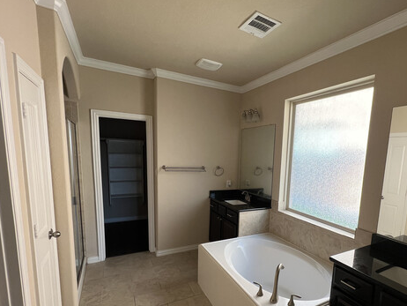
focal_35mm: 18
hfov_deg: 86.2
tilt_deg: -7.8
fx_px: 212
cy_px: 186
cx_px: 251
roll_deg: -1.8
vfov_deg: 70.8
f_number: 1.8
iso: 64
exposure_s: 1/120
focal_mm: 1.57
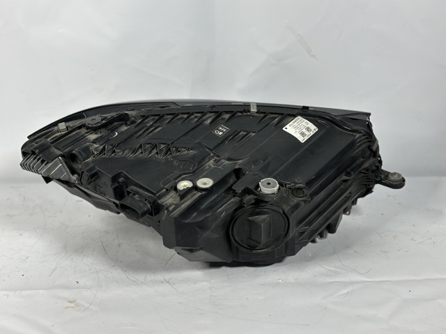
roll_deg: +0.9
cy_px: 167
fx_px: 618
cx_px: 223
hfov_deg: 39.7
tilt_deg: -20.5
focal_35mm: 48
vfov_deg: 30.2
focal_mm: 6.86
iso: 100
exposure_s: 1/100
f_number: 1.78
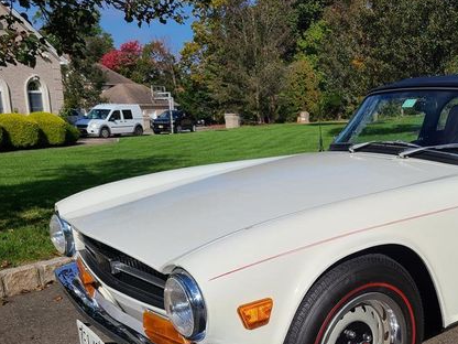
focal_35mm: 40
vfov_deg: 35.5
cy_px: 237
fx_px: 529
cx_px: 349
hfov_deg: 45.0
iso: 40
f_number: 1.8
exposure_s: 1/6947
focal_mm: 5.4
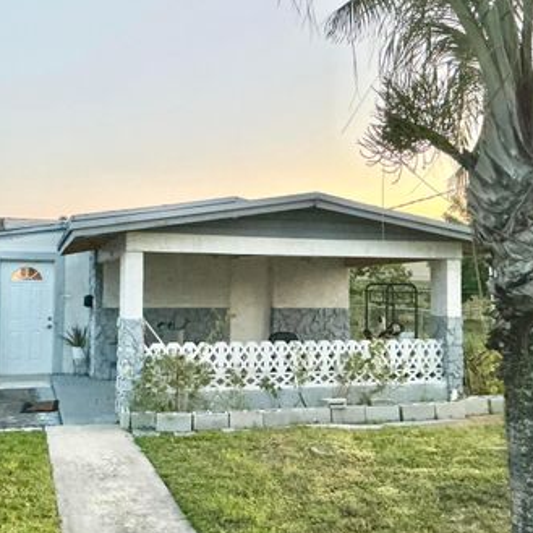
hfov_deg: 42.8
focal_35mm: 39
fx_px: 679
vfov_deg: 42.8
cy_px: 275
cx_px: 235
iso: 200
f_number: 1.8
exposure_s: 1/40
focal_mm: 3
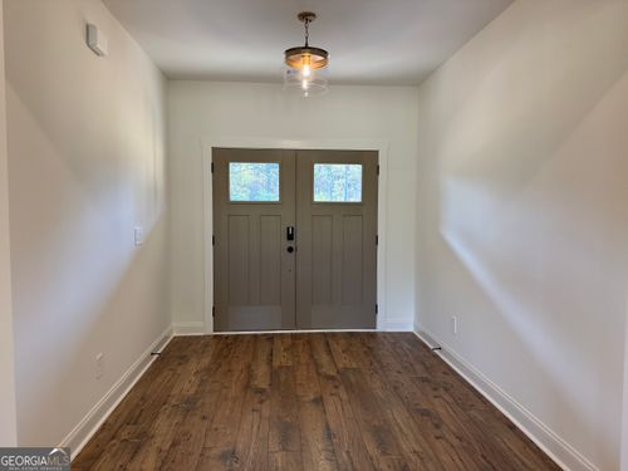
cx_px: 314
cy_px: 236
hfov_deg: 71.6
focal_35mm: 24
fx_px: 435
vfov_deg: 56.8
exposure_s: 1/120
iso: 160
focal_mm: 6.76
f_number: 1.78
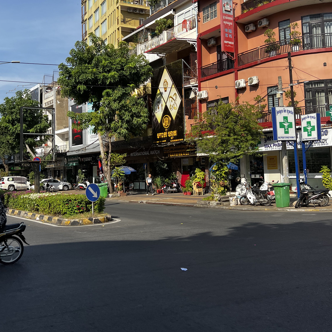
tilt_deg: +6.3
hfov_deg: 40.9
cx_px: 158
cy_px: 134
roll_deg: +2.0
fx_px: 445
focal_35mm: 41
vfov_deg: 40.8
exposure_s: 1/3460
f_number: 1.5
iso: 50
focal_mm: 5.7
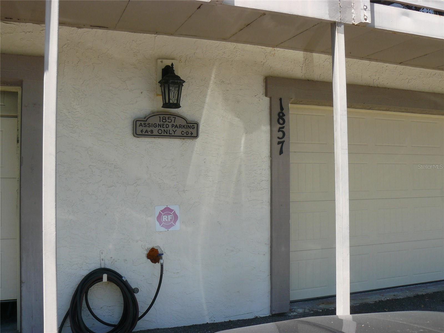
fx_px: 462
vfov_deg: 39.7
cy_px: 166
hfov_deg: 51.4
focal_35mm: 36
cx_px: 222
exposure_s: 1/250
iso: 100
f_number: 4.5
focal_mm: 6
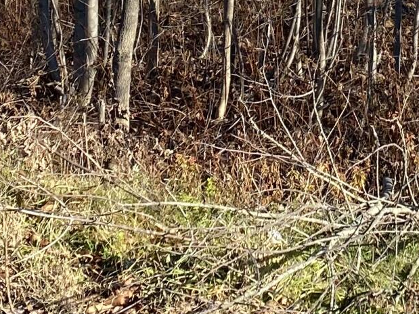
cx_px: 530
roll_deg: +0.5
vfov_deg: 11.1
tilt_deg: +0.7
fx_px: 1525
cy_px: -215
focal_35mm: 126
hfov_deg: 15.0
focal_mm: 4.25
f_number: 1.8
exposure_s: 1/852
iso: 32
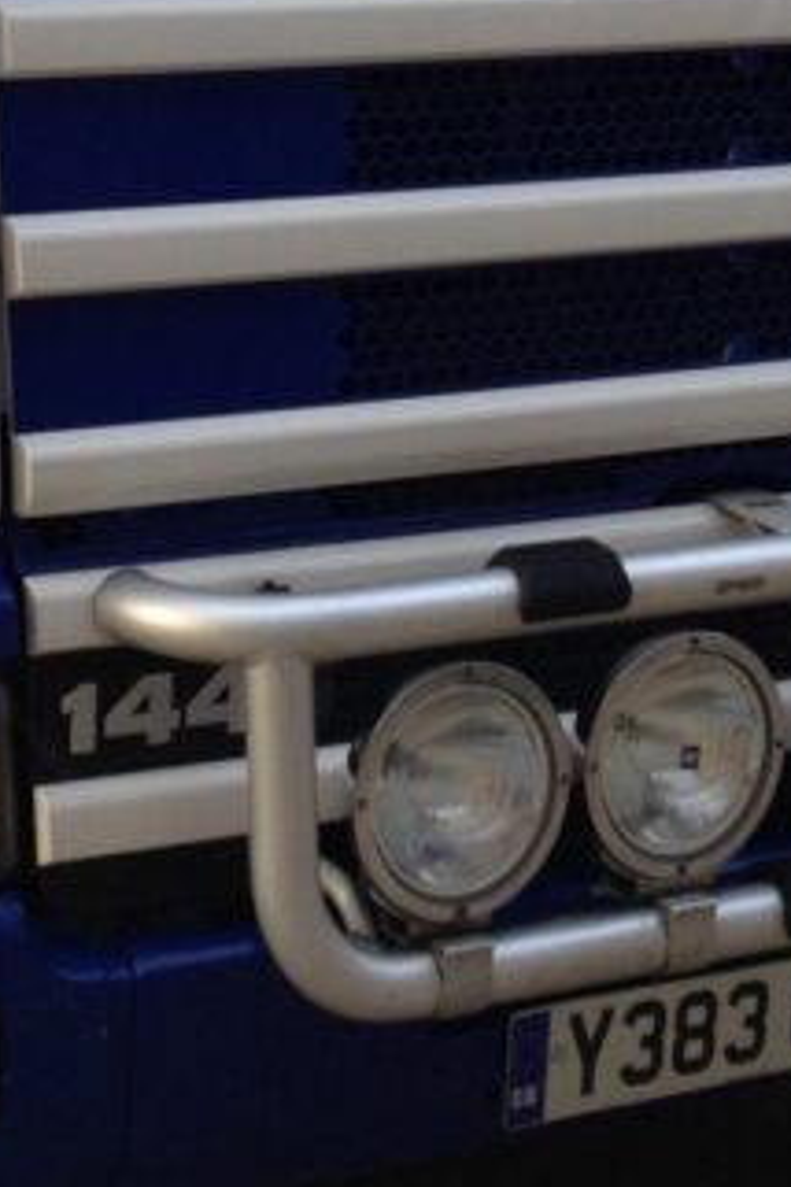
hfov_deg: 12.0
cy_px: -301
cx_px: 314
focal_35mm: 114
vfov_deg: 17.0
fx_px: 3757
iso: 64
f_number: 2.4
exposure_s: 1/120
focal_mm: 4.13
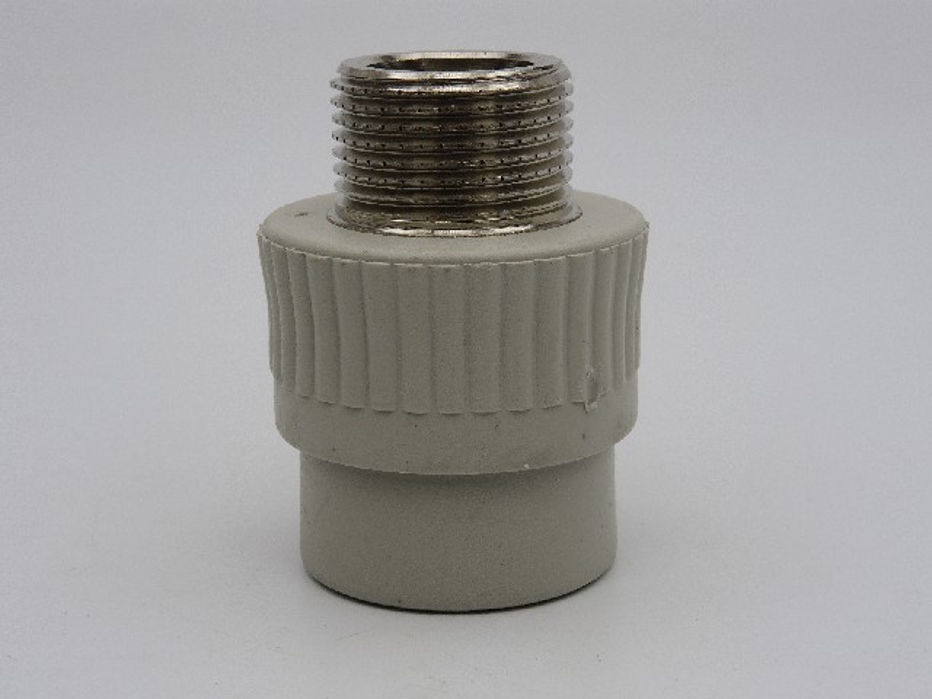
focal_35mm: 66
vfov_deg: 22.3
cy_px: 350
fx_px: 1777
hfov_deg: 29.4
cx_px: 466
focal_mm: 14.1
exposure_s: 1/400
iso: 100
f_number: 8
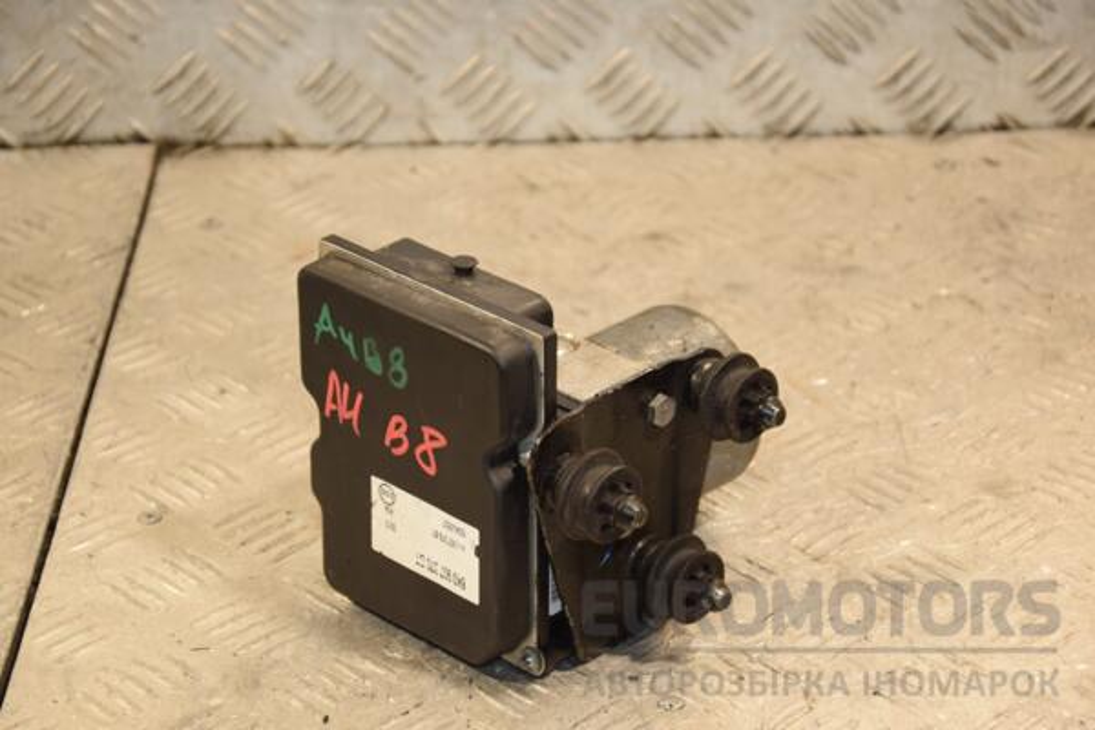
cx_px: 548
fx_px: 3194
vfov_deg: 13.0
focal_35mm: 105
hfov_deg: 19.5
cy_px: 365
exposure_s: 1/160
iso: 800
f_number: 5.3
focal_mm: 70
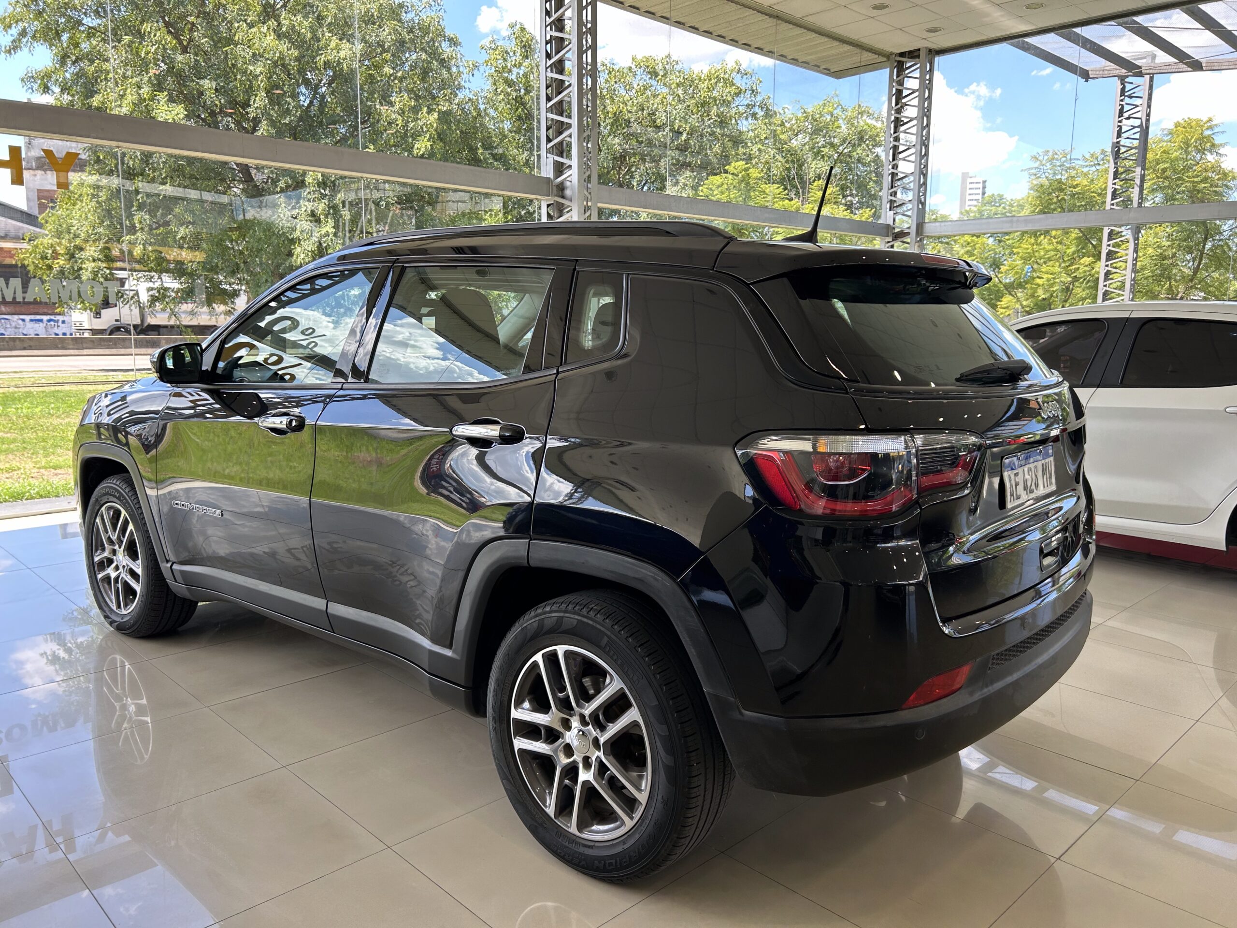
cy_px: 464
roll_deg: -0.7
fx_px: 929
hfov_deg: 67.3
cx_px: 618
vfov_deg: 53.1
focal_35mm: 26
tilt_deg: -8.3
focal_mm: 5.7
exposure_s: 1/343
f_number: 1.5
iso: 50
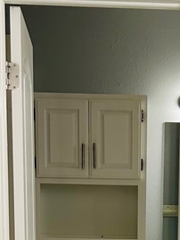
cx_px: 156
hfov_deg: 14.8
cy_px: 325
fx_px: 686
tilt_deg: -10.2
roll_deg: -1.2
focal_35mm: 99
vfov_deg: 18.3
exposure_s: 1/120
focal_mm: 5.7
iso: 64
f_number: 1.5
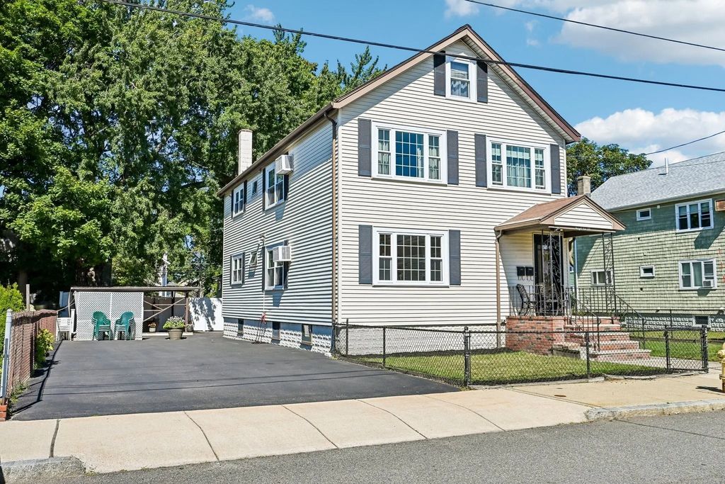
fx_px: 604
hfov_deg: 61.9
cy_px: 242
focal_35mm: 30
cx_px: 362
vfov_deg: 43.6
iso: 400
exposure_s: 1/1600
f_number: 8
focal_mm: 30
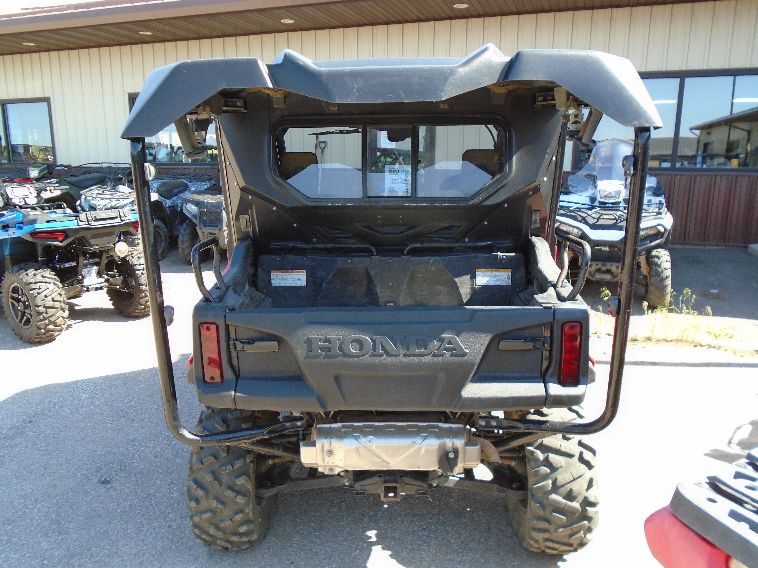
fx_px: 569
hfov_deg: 67.3
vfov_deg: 53.1
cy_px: 284
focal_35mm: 26
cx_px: 379
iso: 100
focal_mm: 4.6
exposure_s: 1/160
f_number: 3.2
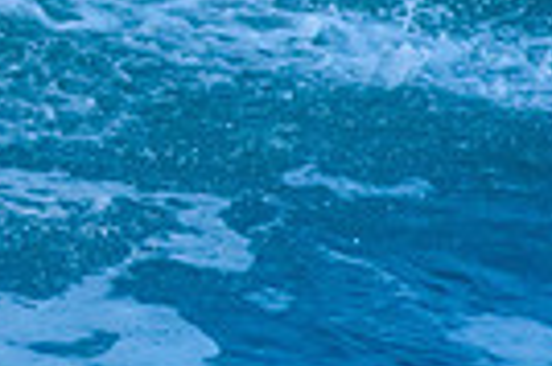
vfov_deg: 0.5
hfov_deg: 0.8
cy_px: -344
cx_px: -777
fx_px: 40277
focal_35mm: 2630
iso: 640
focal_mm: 500
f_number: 5.6
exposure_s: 1/2000
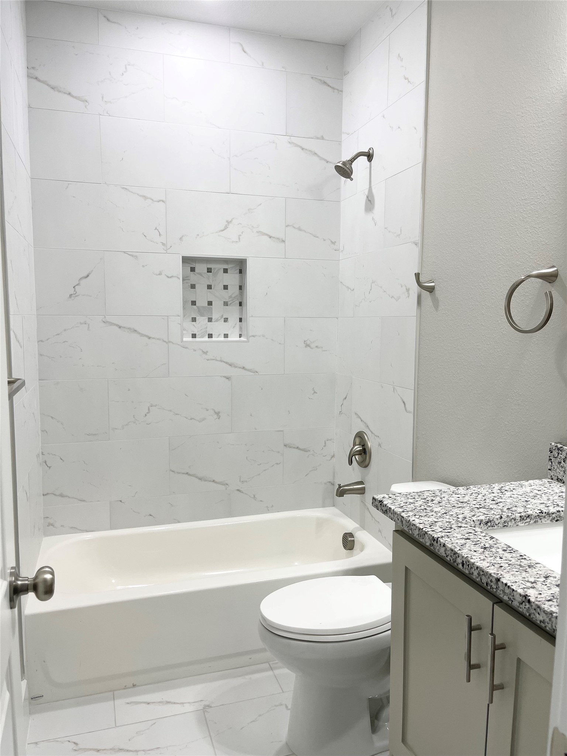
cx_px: 284
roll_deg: -0.3
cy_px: 378
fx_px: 568
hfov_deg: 53.1
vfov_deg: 67.3
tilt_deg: -6.2
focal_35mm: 26
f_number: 1.6
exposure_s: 1/120
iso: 64
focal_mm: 5.1
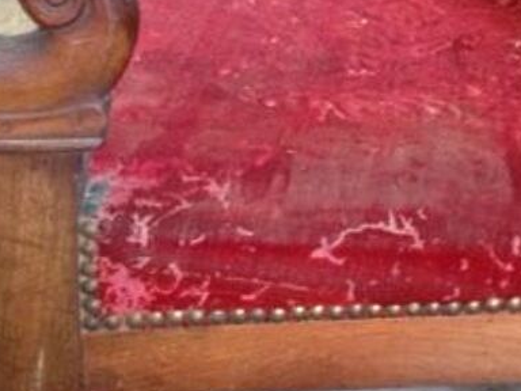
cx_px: 346
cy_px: 136
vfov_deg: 17.1
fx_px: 1294
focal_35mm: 86
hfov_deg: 22.7
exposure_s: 1/17
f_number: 2.4
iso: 400
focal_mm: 4.12
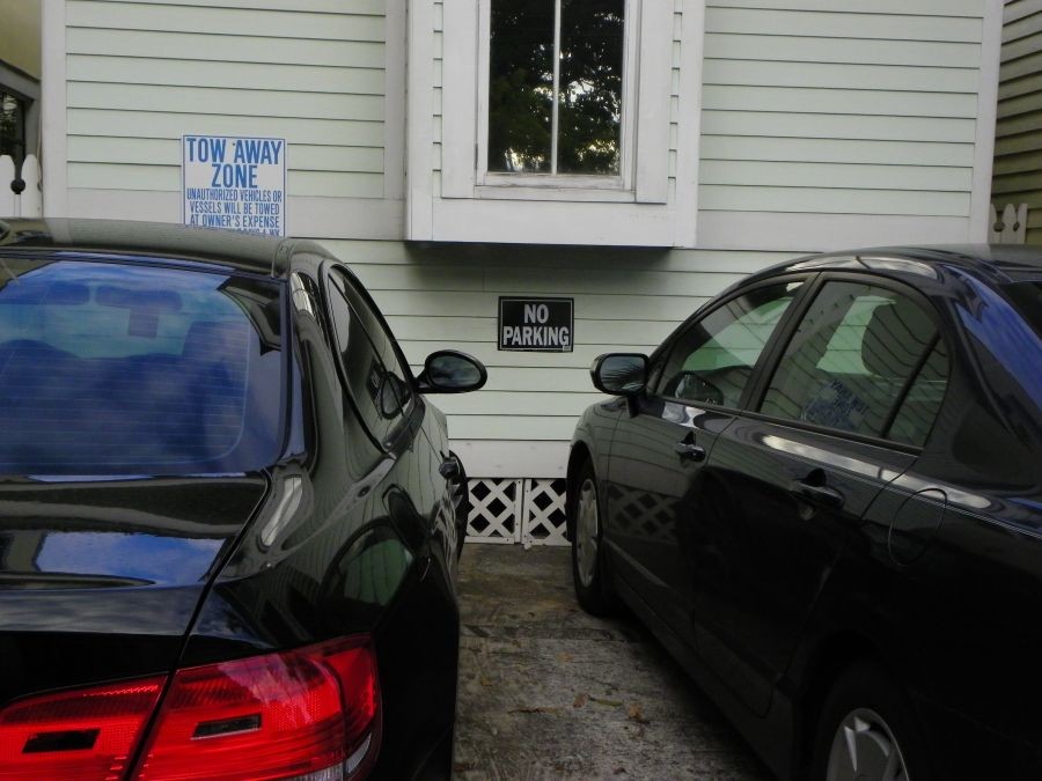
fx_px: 1385
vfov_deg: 31.5
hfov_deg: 41.2
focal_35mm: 46
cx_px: 521
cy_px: 390
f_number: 4.5
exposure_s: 1/500
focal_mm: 8.2
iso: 200
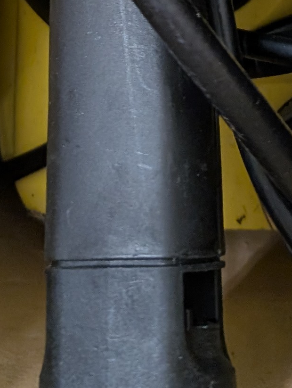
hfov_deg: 12.5
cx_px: 201
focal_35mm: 119
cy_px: -505
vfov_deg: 13.1
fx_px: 1335
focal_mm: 6.9
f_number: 1.68
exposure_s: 1/96.3
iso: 574
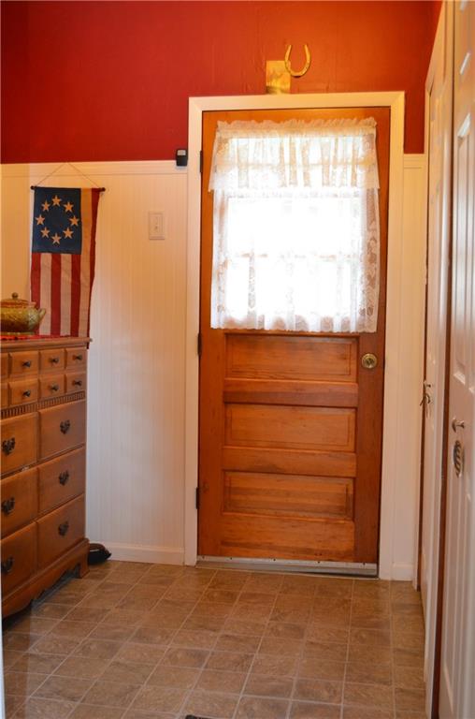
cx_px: 238
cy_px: 360
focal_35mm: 39
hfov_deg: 34.0
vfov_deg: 49.7
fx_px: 776
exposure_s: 1/60
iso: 1400
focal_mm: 26
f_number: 4.2
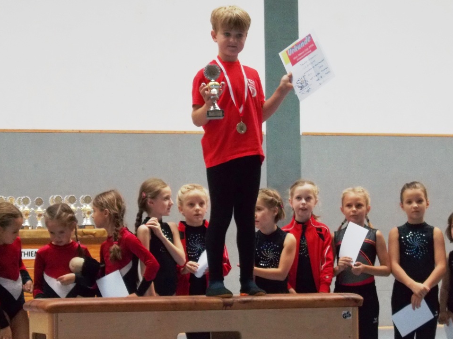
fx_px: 1819
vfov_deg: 10.7
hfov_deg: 14.2
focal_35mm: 139
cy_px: 172
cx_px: 230
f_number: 6.5
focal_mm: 23
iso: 400
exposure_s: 1/80
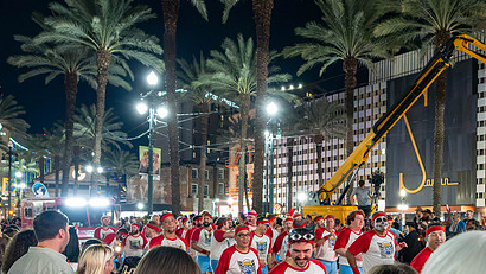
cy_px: 235
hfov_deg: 53.3
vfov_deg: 30.9
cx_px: 309
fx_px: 477
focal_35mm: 37
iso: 6400
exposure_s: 1/100
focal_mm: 12
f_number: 2.8
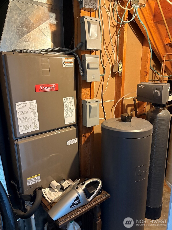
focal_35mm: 26
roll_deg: +0.2
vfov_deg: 67.3
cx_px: 86
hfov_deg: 53.1
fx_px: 172
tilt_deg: -14.8
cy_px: 115
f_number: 1.6
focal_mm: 5.96
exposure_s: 1/40
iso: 400
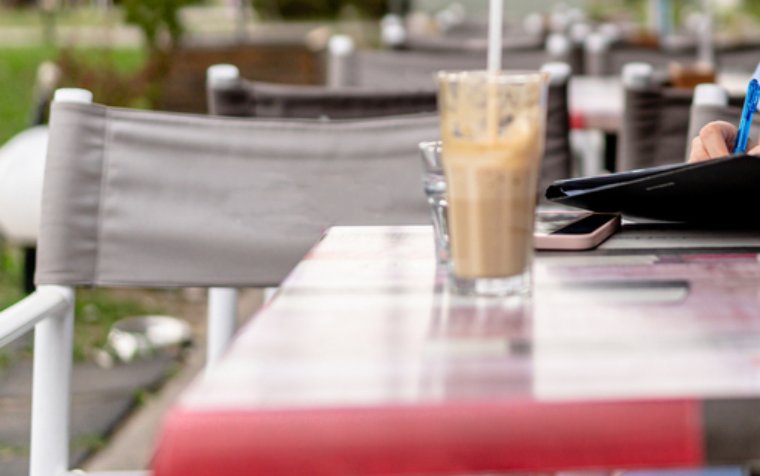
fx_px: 1824
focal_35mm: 88
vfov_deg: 14.6
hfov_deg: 22.3
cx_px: 820
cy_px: 9
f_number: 1.4
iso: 160
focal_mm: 35
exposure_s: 1/640
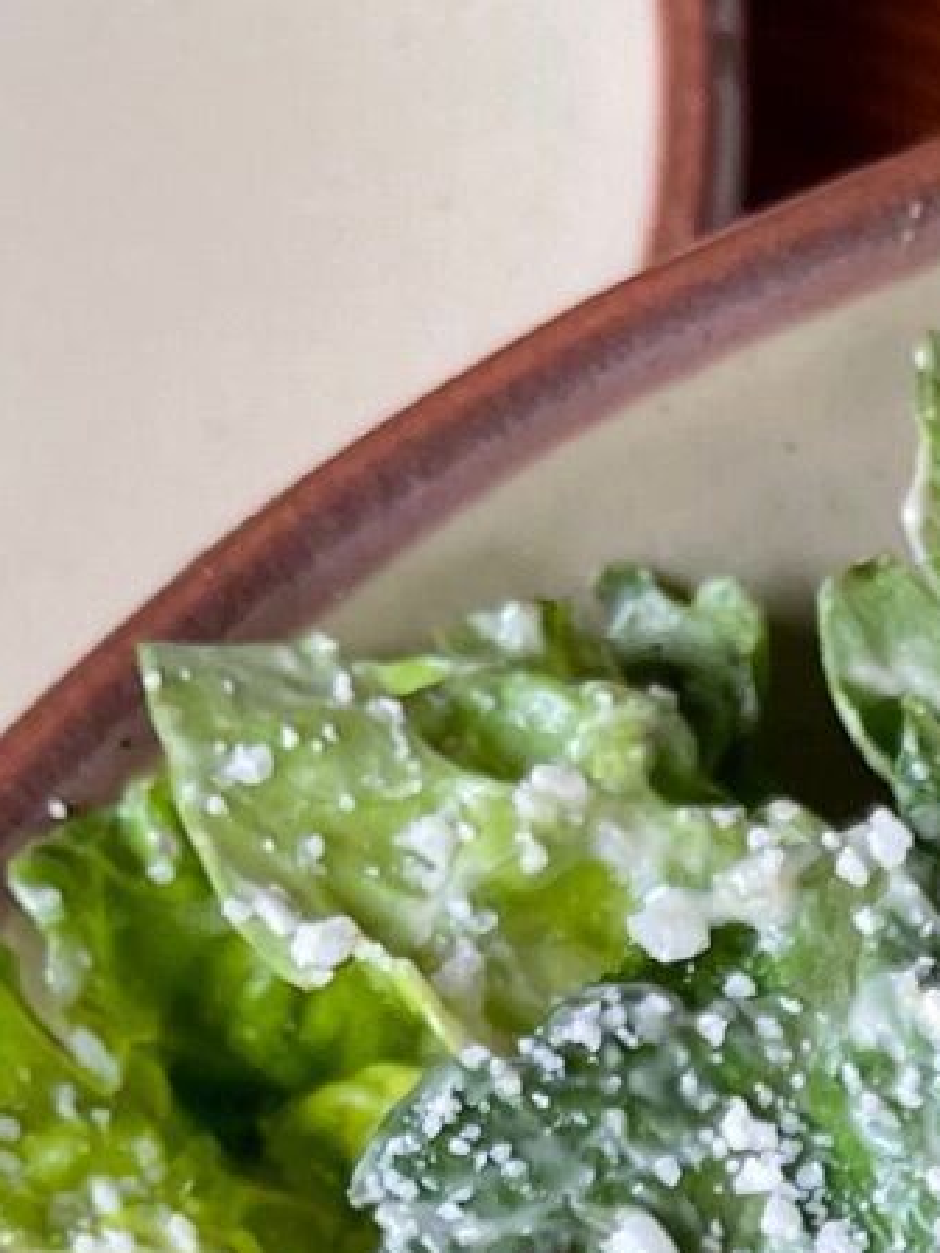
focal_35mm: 117
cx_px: 1709
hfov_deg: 11.7
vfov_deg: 15.0
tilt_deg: -69.6
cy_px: 2142
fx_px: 4236
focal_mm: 4.2
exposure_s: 1/120
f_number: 1.6
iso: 125
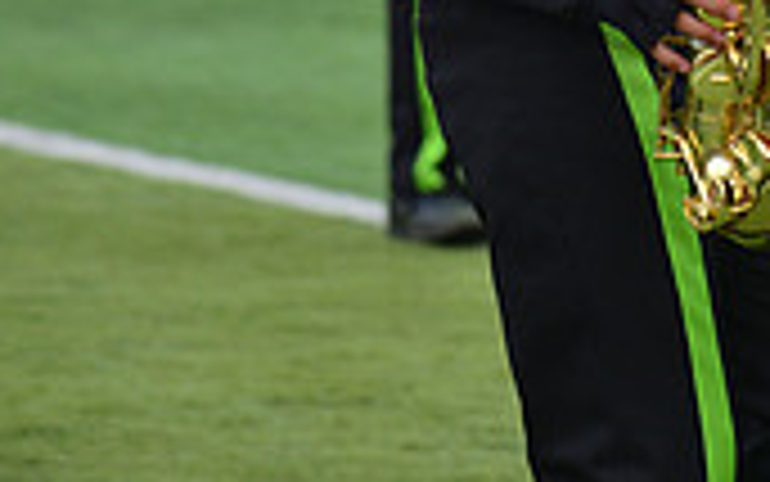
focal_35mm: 482
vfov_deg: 2.7
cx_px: 588
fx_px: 10118
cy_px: -482
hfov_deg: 4.4
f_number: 5.6
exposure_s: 1/800
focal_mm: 180
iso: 200
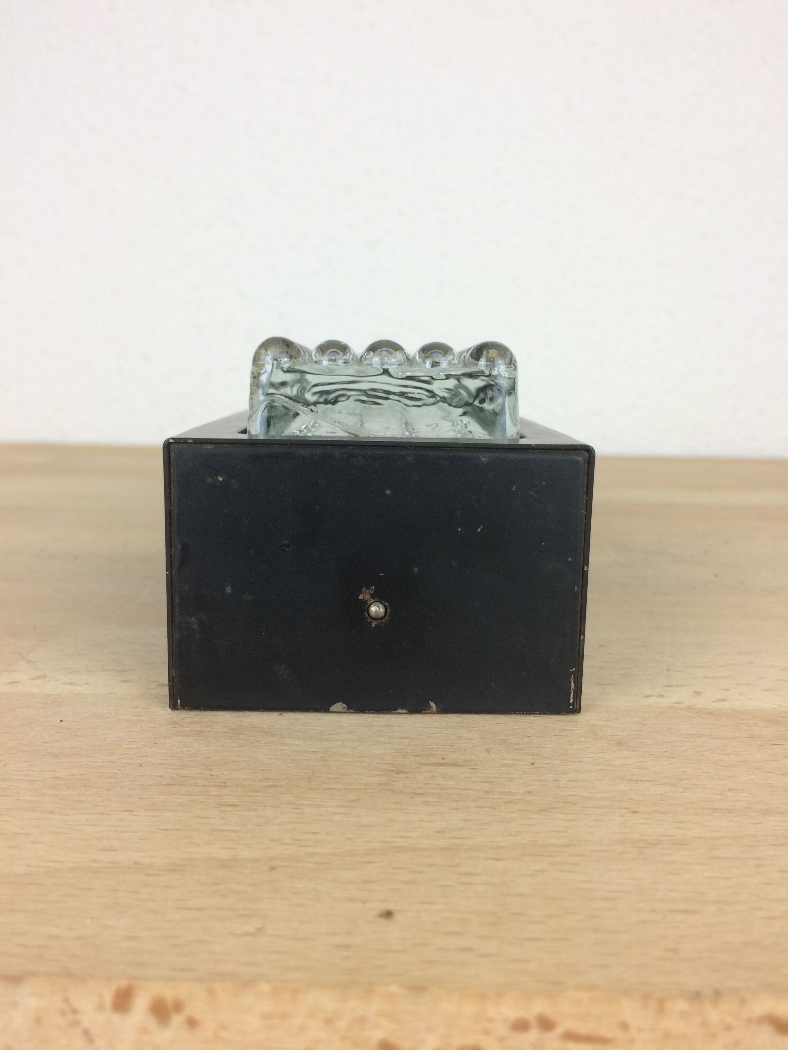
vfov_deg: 61.7
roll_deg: +0.4
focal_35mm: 29
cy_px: 525
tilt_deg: -10.4
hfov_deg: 48.2
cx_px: 394
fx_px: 880
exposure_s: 1/100
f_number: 2.2
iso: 64
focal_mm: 4.15
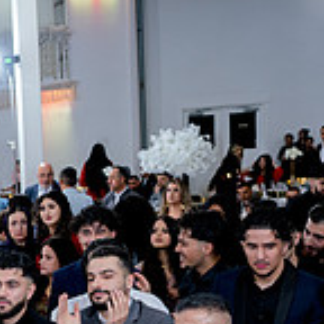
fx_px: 1017
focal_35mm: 96
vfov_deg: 17.4
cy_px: 377
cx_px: -212
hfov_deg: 16.0
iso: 800
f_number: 2.8
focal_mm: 28
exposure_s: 1/160
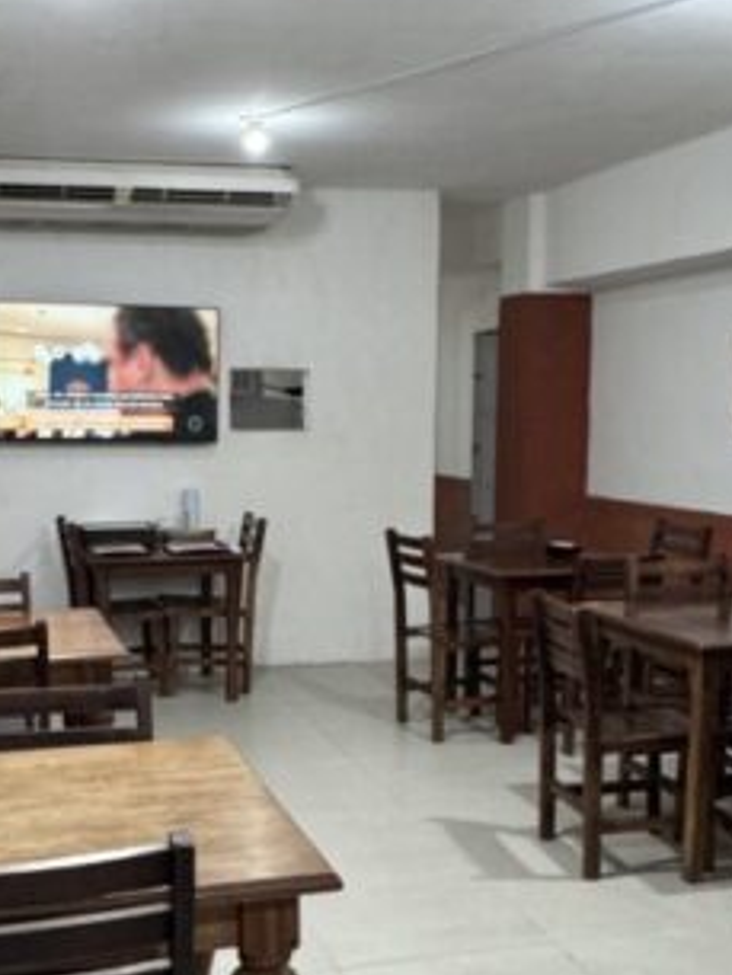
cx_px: 265
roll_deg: +0.7
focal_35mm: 44
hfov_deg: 32.7
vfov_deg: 42.6
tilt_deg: -9.0
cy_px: 617
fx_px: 1240
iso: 320
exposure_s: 1/120
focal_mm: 2.22
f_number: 2.2
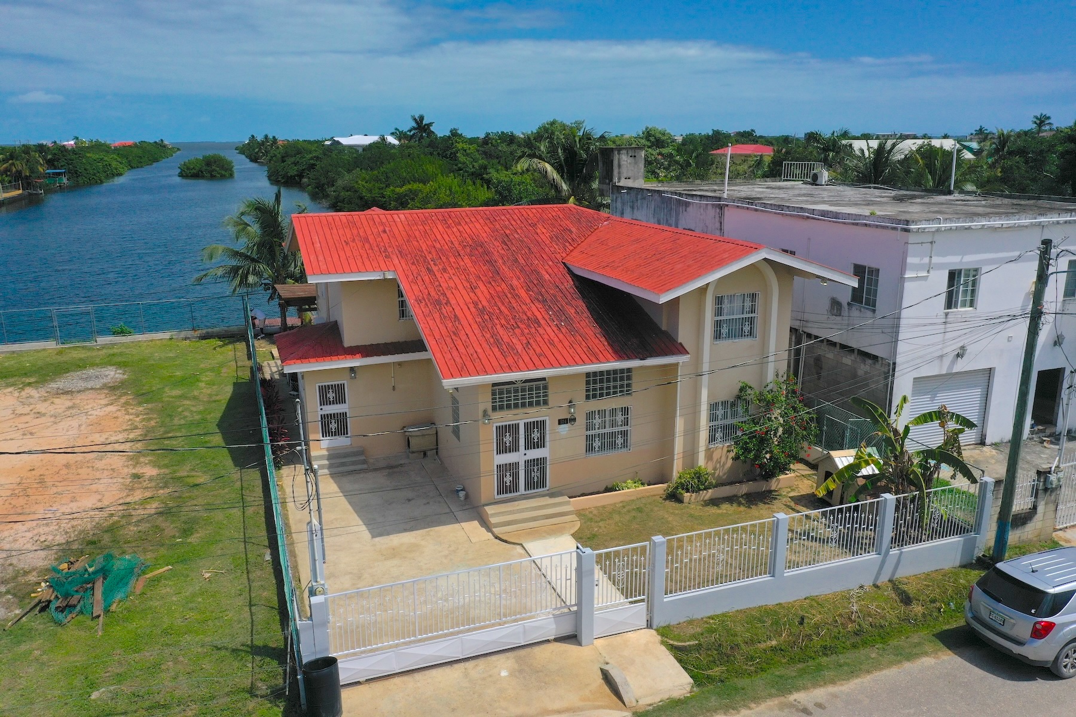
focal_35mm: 28
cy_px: 358
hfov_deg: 65.5
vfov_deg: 46.4
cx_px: 538
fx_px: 837
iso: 100
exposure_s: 1/1250
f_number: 8
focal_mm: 10.26
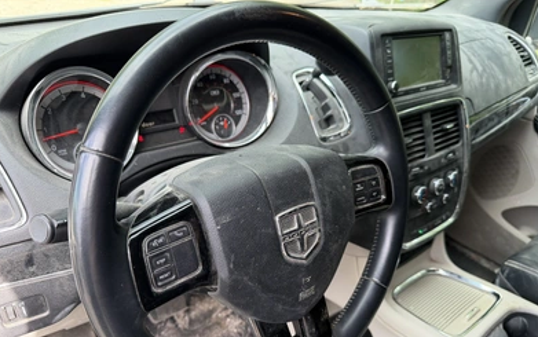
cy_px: 205
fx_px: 381
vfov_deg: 47.4
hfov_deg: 70.4
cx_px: 266
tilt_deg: -35.0
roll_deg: -8.8
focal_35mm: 26
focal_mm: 6.76
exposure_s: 1/226
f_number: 1.78
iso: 160
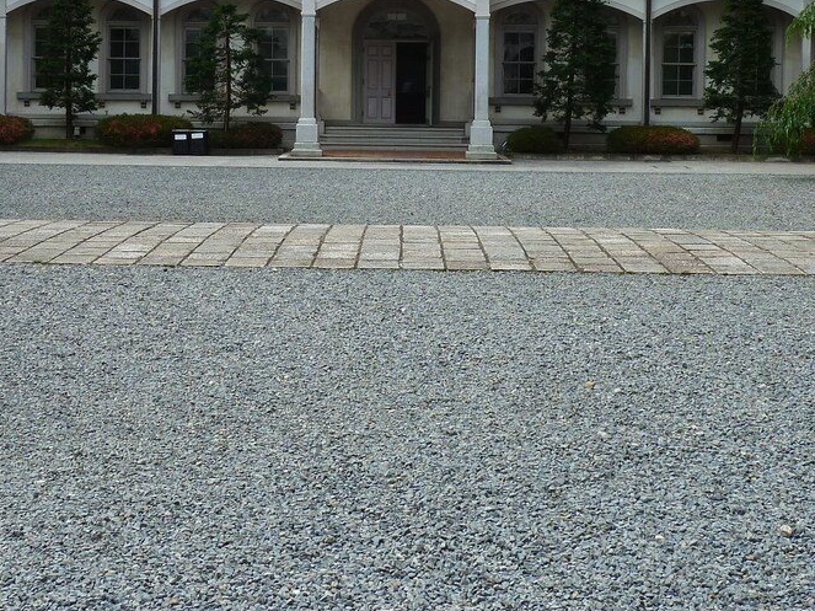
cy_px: 135
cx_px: 318
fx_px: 1577
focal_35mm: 67
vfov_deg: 21.7
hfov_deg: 28.9
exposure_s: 1/500
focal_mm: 6.1
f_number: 4
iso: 80
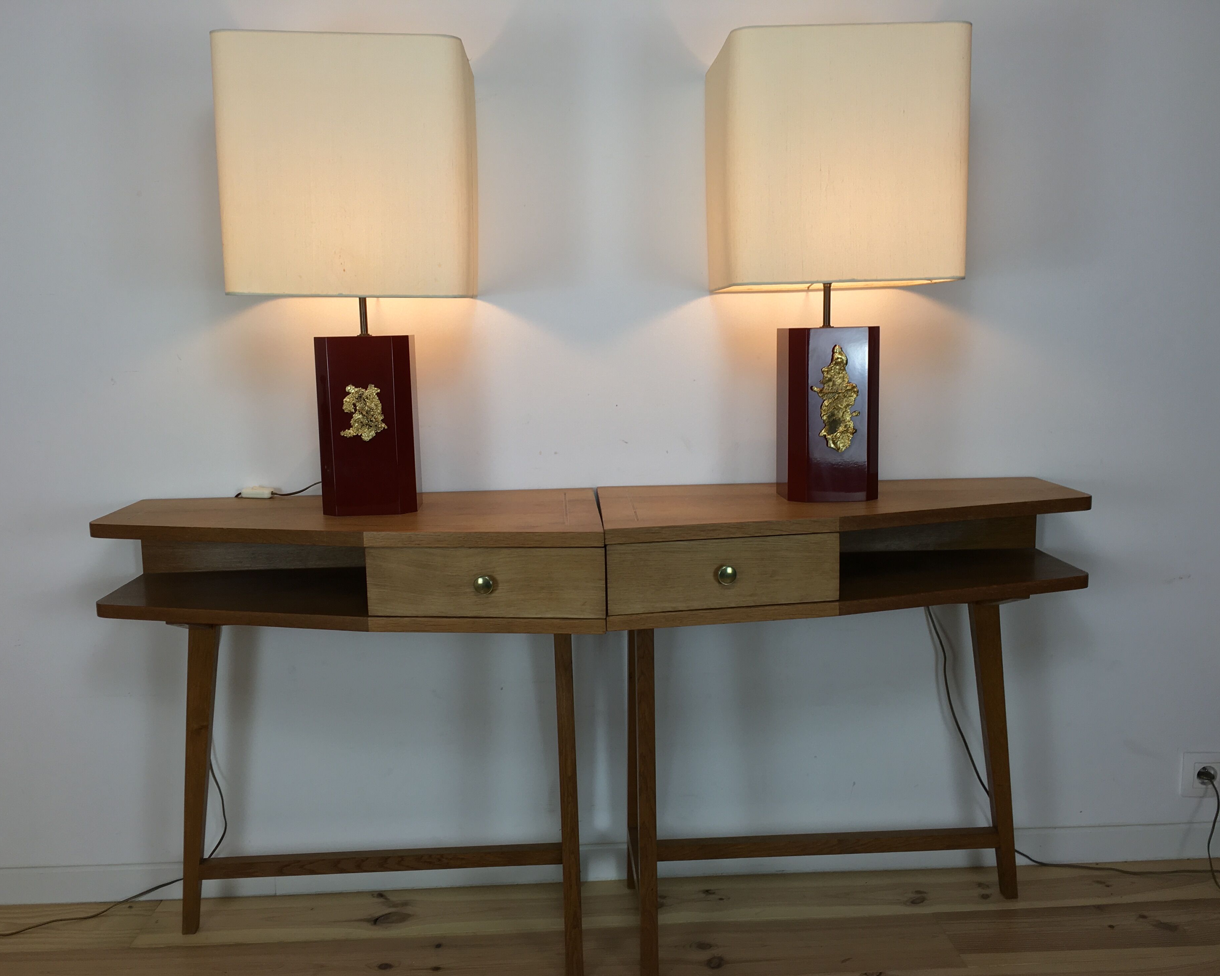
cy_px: 501
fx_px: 1119
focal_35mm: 31
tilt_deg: -8.0
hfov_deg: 57.2
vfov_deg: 47.1
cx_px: 612
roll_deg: +0.9
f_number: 2.2
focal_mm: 4.15
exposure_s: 1/33
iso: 25
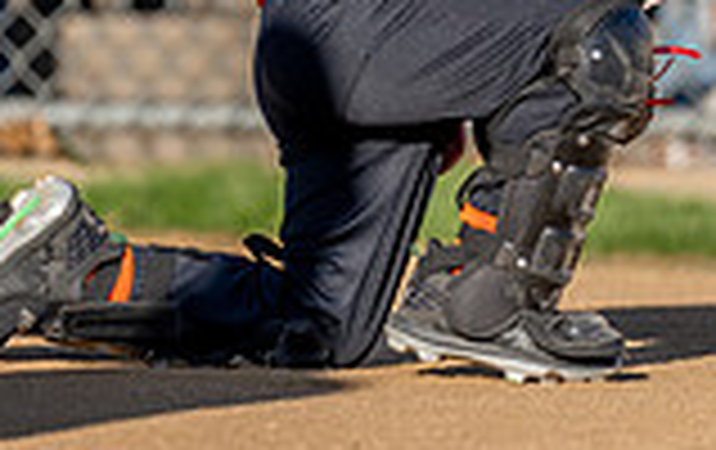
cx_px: 475
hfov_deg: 2.4
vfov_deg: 1.5
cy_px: -155
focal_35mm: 881
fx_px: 17222
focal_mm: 200
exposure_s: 1/2000
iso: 100
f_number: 2.8
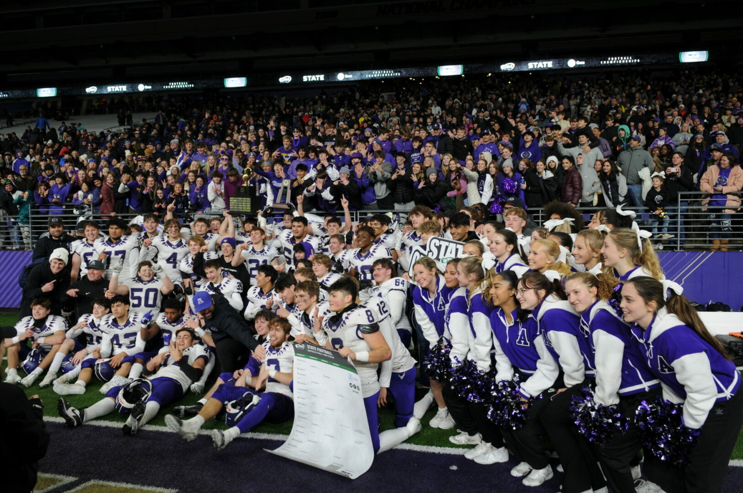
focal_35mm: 26
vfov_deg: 50.3
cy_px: 246
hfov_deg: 70.5
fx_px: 526
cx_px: 372
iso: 200
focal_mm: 17
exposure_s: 1/50
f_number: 3.5
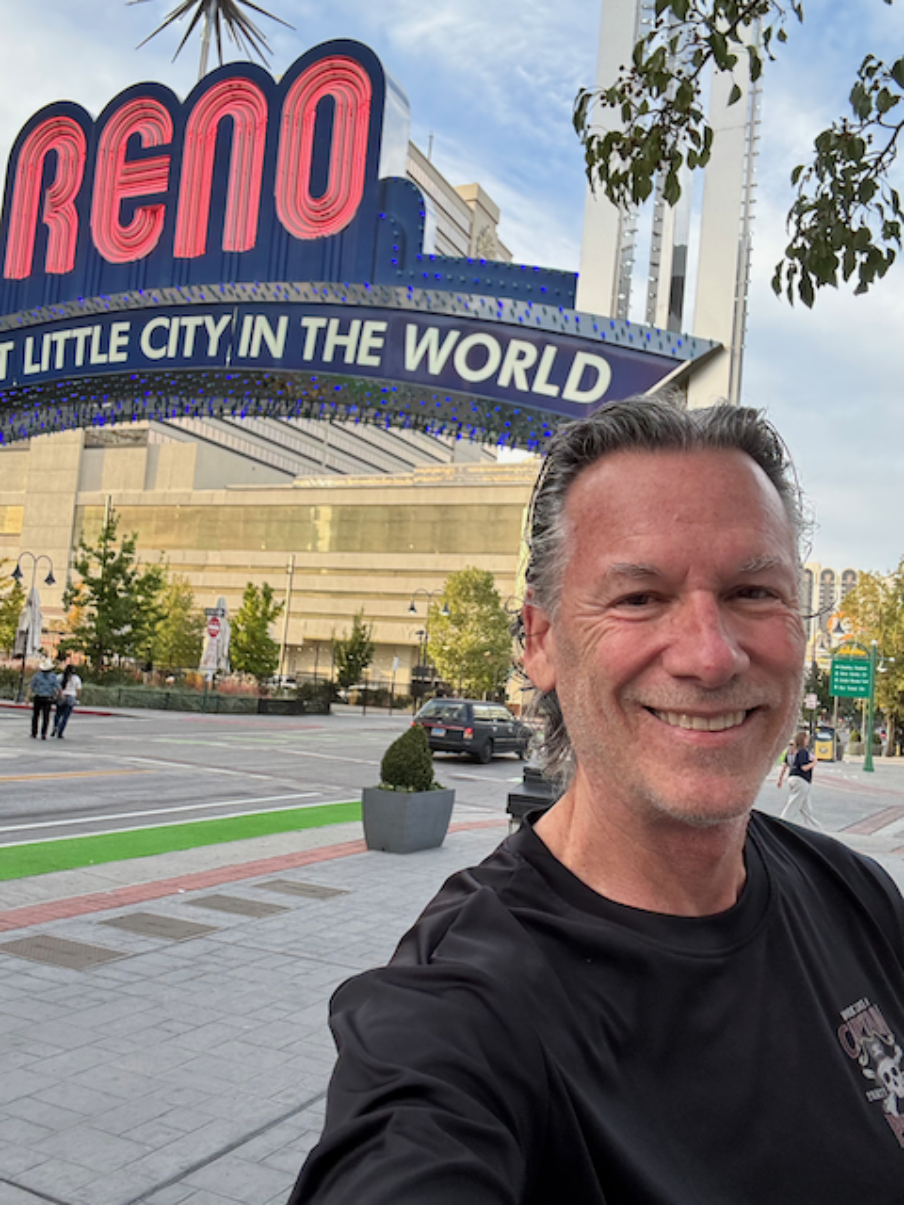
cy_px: 602
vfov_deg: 60.0
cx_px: 452
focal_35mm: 30
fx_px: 1045
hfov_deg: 46.8
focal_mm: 2.69
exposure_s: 1/120
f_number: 1.9
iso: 50
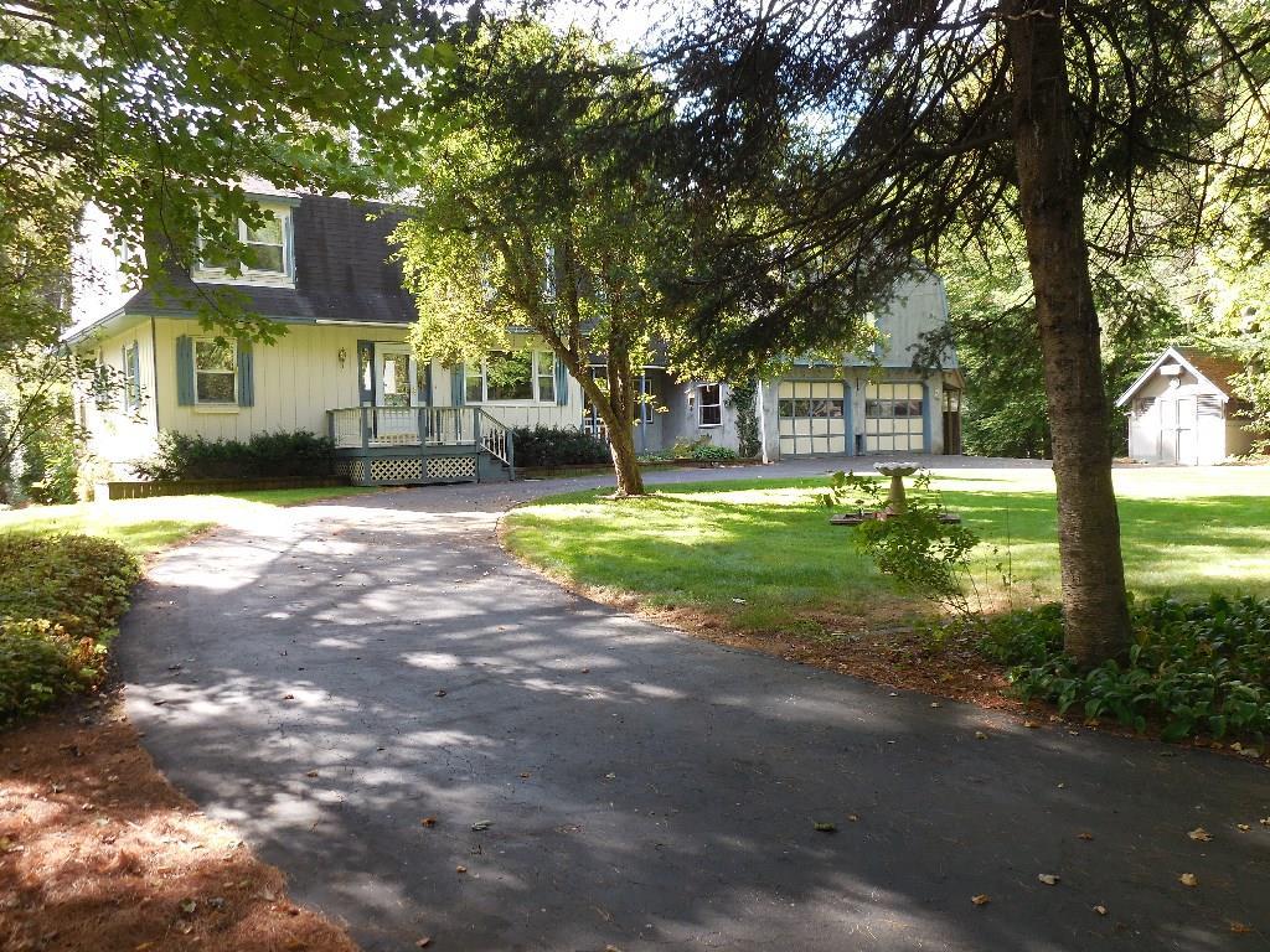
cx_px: 635
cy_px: 476
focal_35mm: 29
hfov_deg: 61.7
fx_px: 1064
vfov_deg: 48.2
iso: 125
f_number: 4
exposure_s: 1/60
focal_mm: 5.2
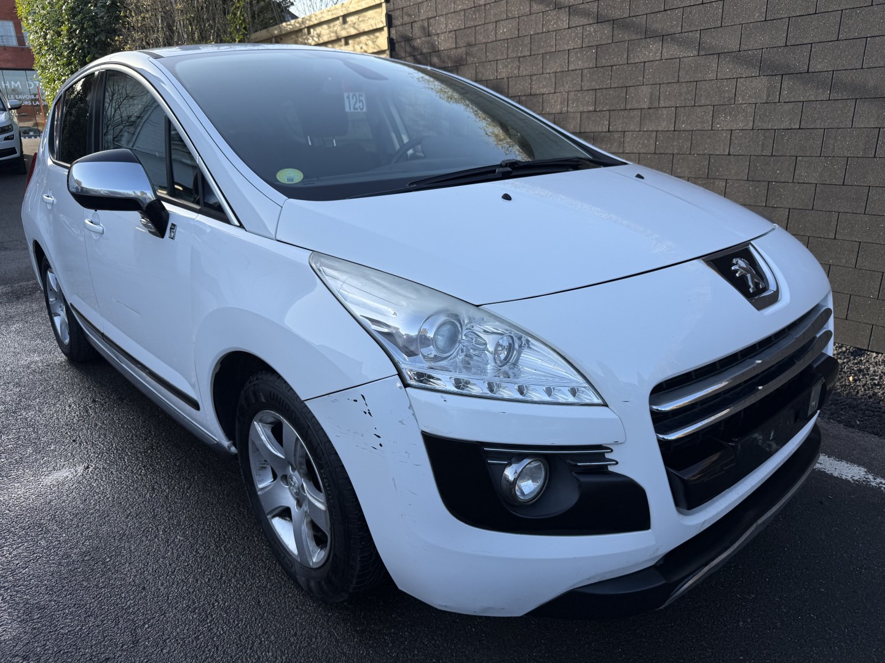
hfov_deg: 71.6
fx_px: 614
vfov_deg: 56.8
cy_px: 332
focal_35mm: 24
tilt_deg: -18.4
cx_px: 442
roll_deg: +1.5
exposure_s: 1/1855
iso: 80
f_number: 1.78
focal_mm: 6.76
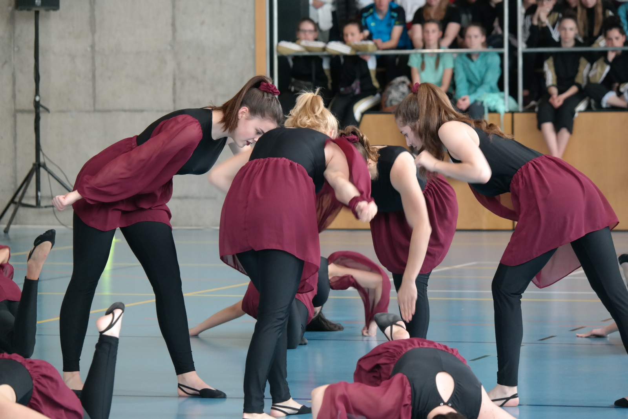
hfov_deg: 10.3
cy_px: 210
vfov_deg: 6.9
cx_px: 314
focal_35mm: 200
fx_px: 3488
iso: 1600
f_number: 5
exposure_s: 1/160
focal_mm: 130
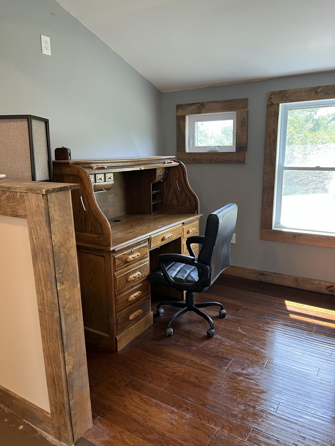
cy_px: 223
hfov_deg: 53.1
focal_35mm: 26
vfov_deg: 67.3
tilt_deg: -12.5
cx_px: 168
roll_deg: +2.2
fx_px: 335
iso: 100
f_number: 1.6
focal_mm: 5.1
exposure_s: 1/60
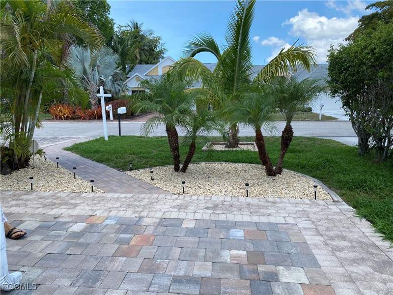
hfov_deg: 67.3
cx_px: 196
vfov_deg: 53.1
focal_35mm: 26
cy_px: 148
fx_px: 295
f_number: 1.8
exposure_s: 1/1170
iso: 32
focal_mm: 4.25
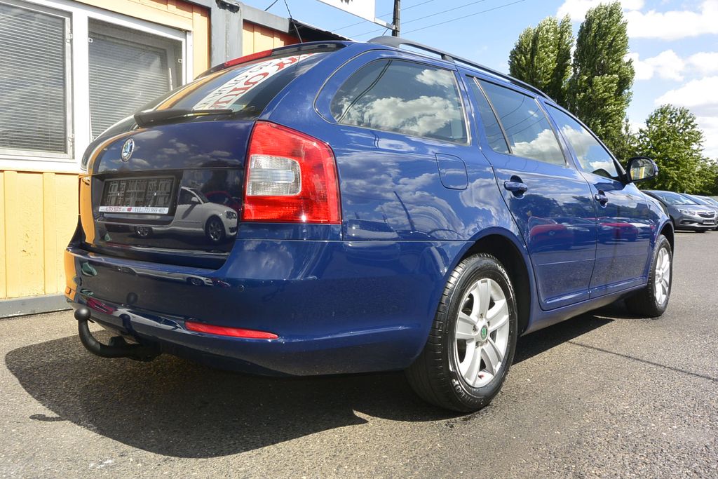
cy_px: 240
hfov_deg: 67.4
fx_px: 539
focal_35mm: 27
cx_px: 359
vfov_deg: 47.9
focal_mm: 10
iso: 160
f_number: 7.1
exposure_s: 1/250
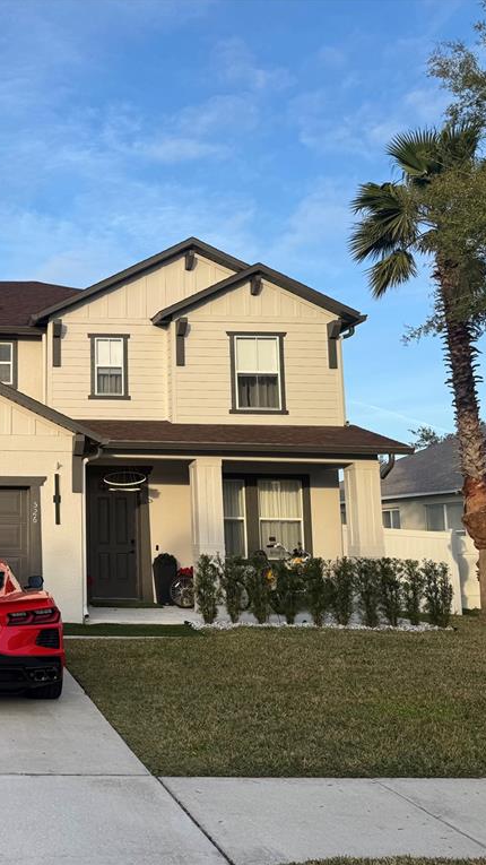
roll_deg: -1.0
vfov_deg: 56.6
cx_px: -18
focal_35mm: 35
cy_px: 432
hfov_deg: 30.9
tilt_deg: +8.1
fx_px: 802
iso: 80
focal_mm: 6.76
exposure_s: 1/2506
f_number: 1.78
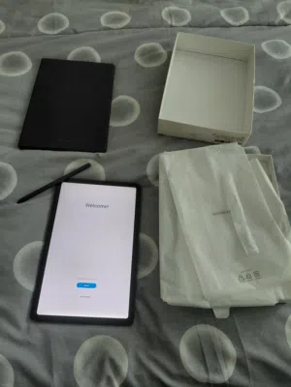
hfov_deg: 54.9
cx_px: 146
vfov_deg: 69.4
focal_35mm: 25
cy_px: 194
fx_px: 280
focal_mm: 4.69
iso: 200
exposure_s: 1/60
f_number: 1.8
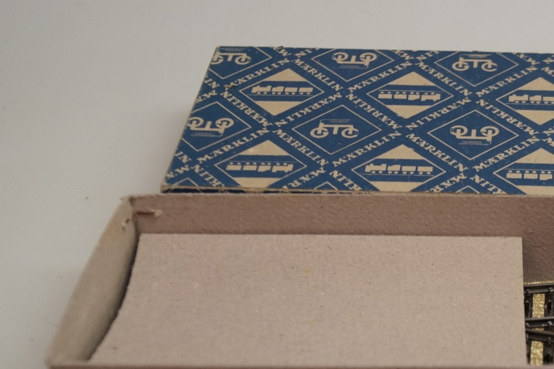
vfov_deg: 17.8
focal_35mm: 75
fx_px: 1154
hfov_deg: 26.7
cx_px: 405
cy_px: 349
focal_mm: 24
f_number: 4
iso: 640
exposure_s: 1/160
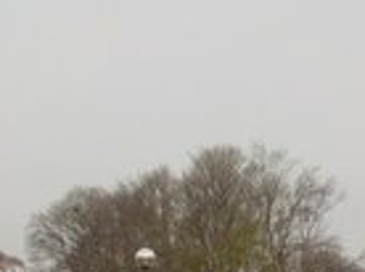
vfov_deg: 16.7
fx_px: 916
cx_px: 140
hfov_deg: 22.5
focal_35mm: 87
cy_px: 243
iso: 125
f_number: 3.3
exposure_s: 1/640
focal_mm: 4.1
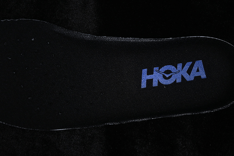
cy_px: 78
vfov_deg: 18.2
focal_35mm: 75
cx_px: 117
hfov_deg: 27.0
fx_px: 487
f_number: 6.3
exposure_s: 1/60
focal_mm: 50
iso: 160
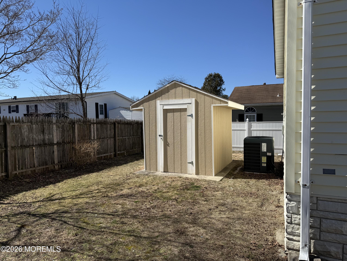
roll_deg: -0.1
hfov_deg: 71.6
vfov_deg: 56.8
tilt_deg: -4.2
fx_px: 241
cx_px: 174
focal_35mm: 24
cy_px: 130
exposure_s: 1/5714
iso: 80
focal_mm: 6.76
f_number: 1.78
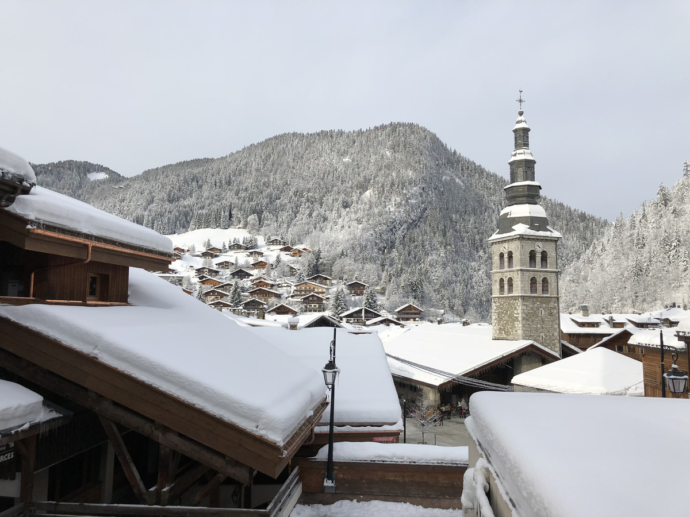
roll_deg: +0.2
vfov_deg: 49.7
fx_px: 558
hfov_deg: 63.4
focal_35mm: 28
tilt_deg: +6.7
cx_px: 345
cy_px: 258
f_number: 1.8
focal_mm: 4
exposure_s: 1/2088
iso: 20
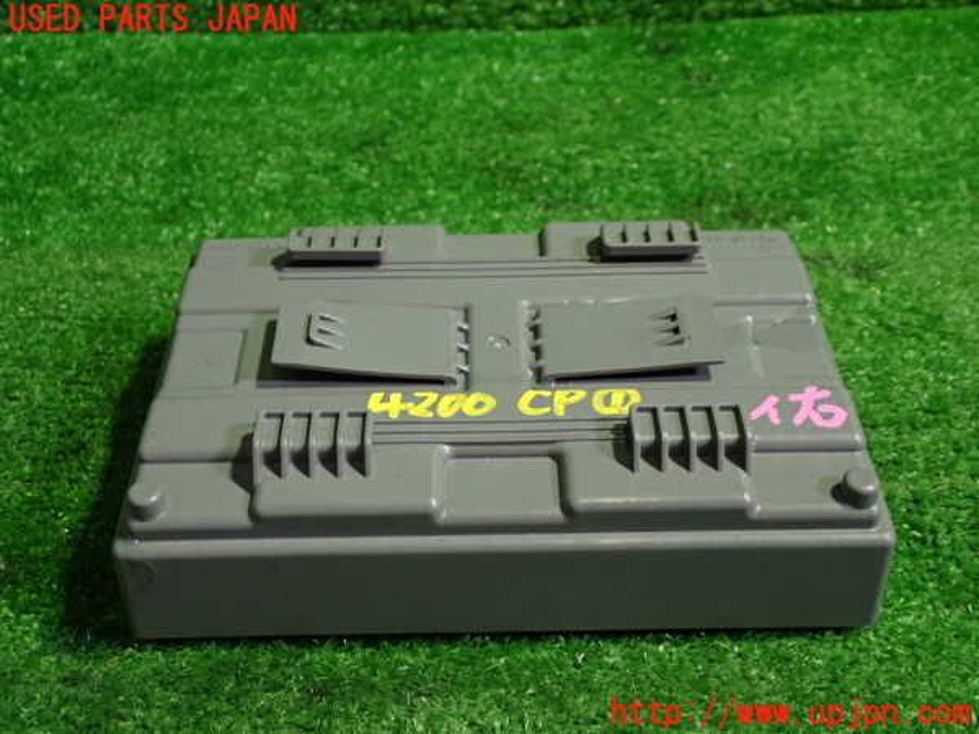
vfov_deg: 30.9
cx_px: 490
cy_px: 367
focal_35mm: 47
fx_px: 1329
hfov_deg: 40.4
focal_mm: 8.4
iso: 500
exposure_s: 1/50
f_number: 3.1
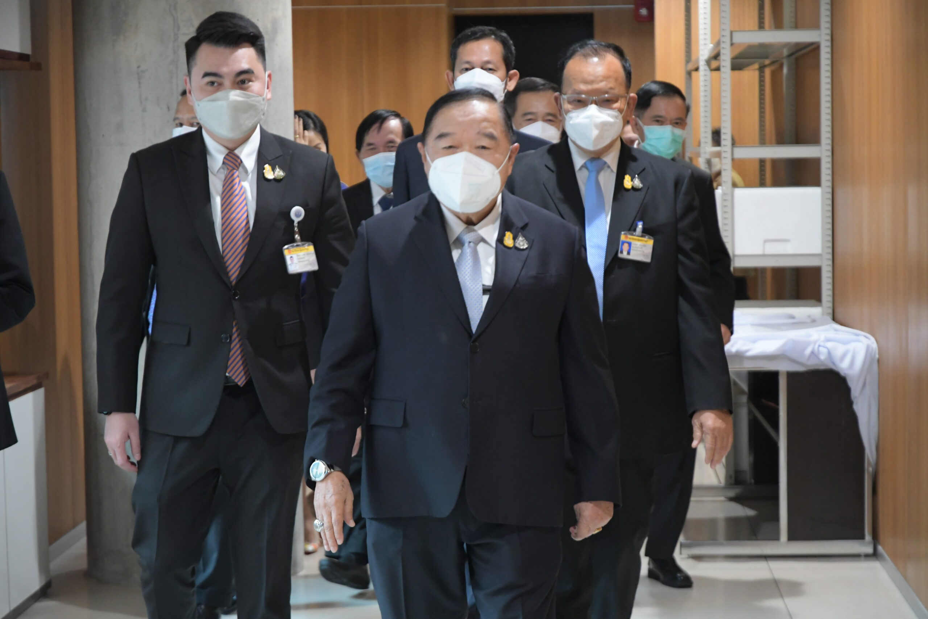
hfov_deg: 22.6
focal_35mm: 90
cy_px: 310
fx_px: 2320
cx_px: 464
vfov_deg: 15.2
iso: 4000
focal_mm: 60
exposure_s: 1/100
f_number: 4
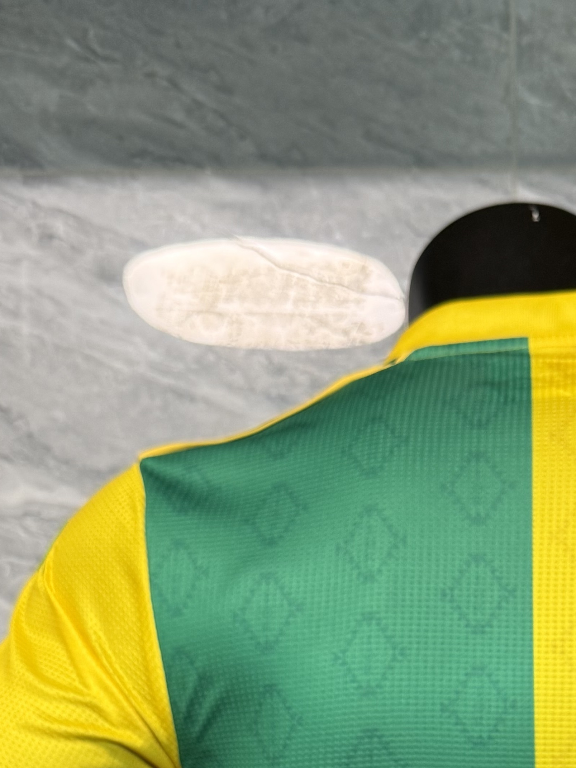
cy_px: 897
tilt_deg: -0.7
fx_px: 1420
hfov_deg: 22.4
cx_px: 519
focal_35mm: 64
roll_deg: -0.1
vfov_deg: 27.1
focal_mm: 6.76
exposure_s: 1/50
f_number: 1.78
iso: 125
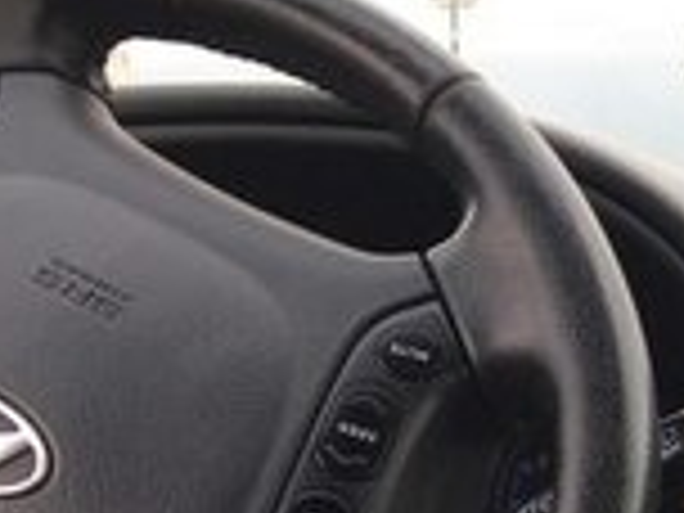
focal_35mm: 126
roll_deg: +0.5
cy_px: 812
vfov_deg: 11.2
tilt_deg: -13.0
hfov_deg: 14.0
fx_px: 2490
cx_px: 1210
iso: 25
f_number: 2.2
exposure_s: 1/107
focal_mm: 4.15
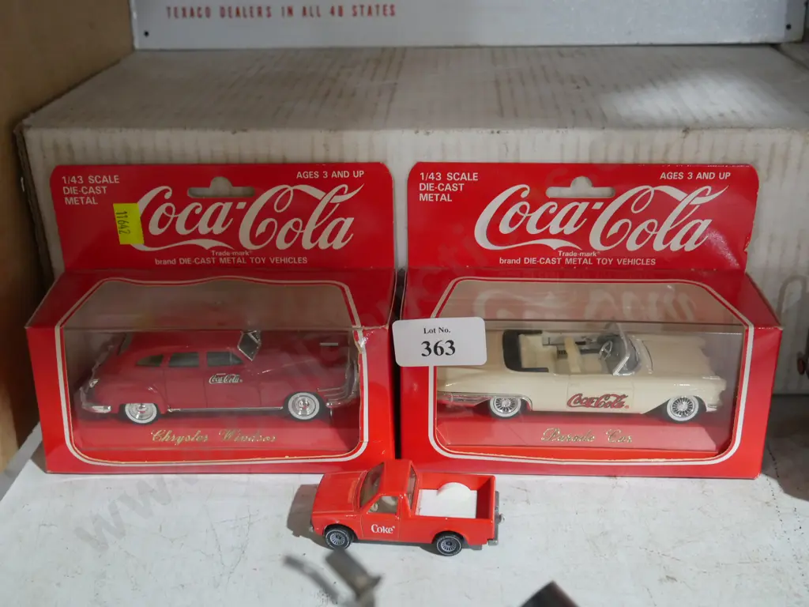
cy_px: 304
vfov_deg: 36.0
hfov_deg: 46.8
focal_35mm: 40
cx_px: 404
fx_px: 935
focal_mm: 20
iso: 2500
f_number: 4.4
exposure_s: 1/60
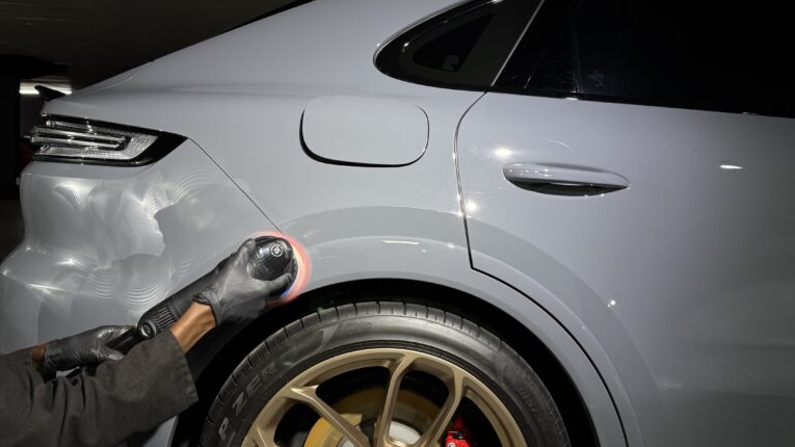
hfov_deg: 56.6
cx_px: 398
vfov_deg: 33.7
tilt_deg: -5.9
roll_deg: -2.3
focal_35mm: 35
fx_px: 738
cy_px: 247
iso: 64
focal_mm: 6.76
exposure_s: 1/121
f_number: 1.78
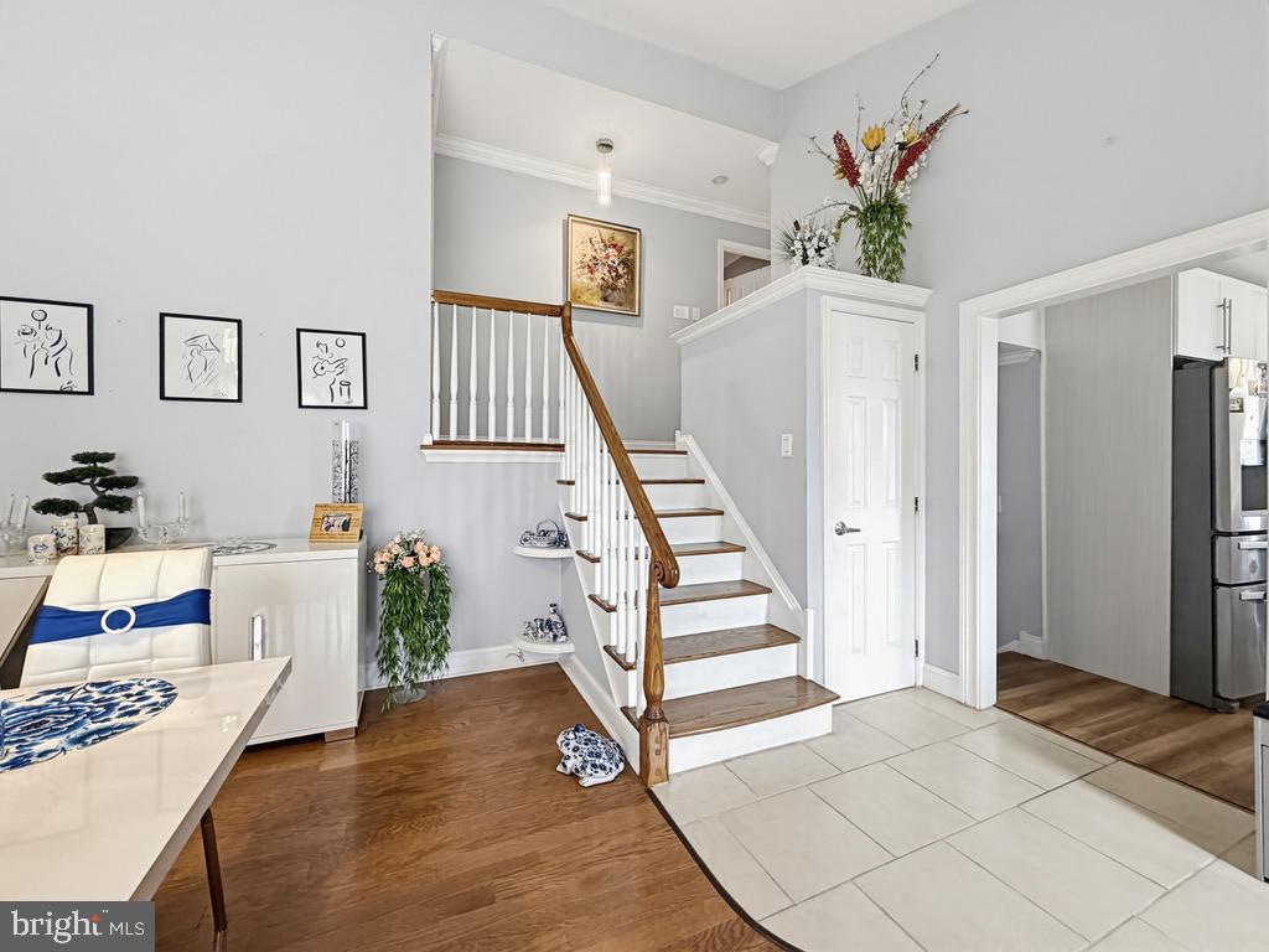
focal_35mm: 14
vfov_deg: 85.7
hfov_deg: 102.1
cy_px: 476
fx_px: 513
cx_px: 634
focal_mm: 2.2
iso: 200
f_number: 2.2
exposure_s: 1/60
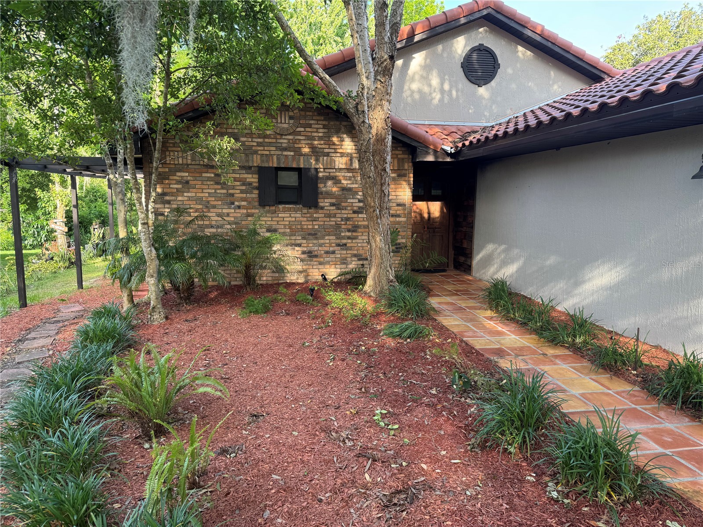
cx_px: 352
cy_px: 264
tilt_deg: -7.9
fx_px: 487
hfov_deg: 71.6
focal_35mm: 24
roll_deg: -0.7
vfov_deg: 56.8
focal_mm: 6.76
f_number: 1.78
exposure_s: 1/146
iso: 64
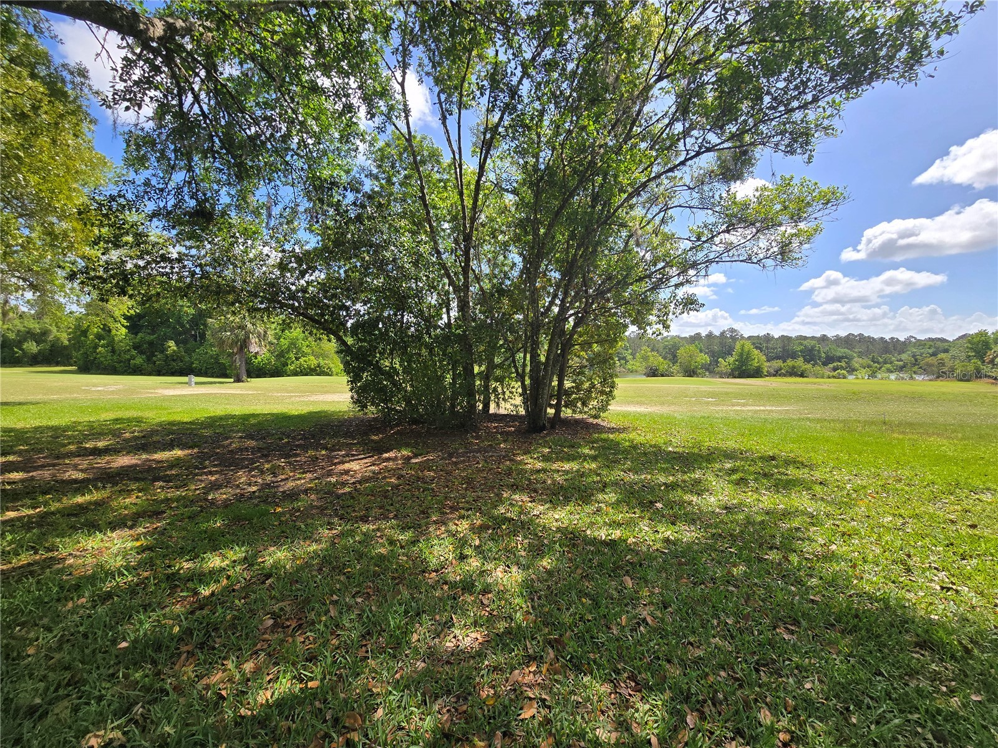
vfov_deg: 89.9
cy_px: 374
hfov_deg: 106.2
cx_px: 499
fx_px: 375
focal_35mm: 13
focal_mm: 2.2
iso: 50
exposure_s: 1/1894
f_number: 2.2
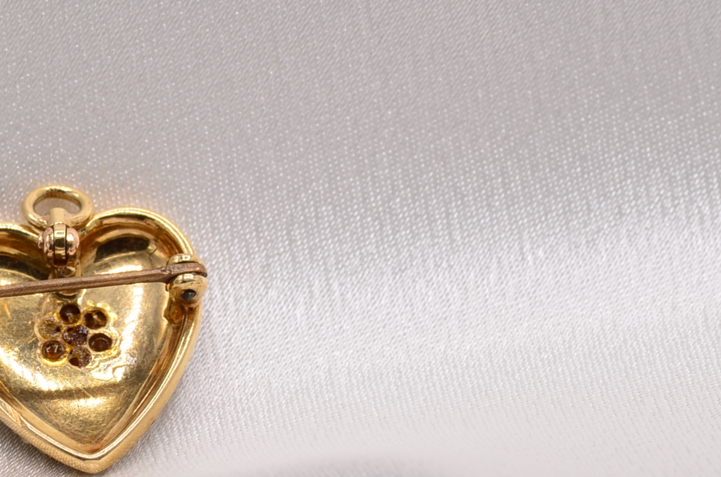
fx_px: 6436
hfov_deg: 6.4
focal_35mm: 322
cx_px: 50
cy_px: 343
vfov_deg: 4.2
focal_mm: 105
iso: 100
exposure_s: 1/30
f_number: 14
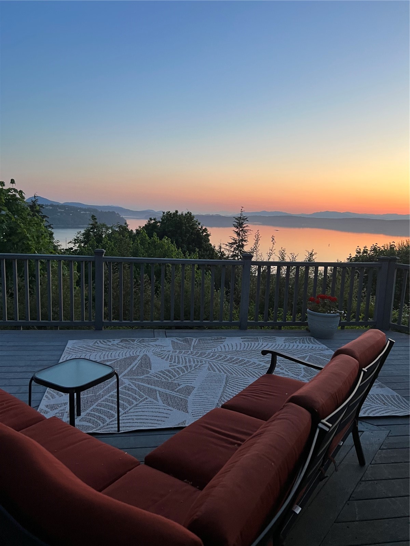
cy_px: 273
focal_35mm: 26
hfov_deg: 53.1
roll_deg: -2.2
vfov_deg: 67.3
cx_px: 205
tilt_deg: -9.0
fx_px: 411
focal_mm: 5.7
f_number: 1.5
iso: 125
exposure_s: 1/89
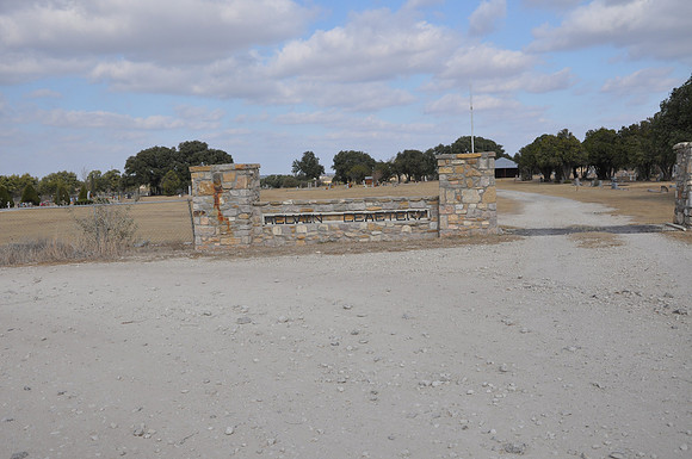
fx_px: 806
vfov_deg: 31.8
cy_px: 230
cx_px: 346
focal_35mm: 42
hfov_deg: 46.5
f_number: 8
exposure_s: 1/250
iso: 200
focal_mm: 28
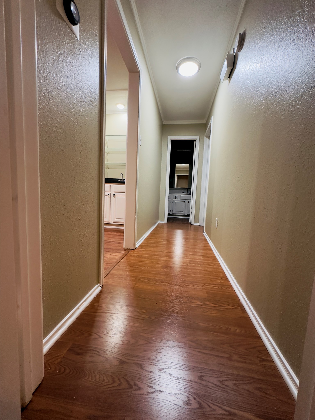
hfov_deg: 85.7
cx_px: 158
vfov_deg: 102.1
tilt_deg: -4.2
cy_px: 210
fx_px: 170
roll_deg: -4.6
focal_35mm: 14
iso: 250
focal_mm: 2.22
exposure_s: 1/60
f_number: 2.2
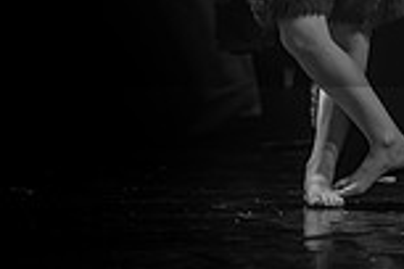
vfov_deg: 3.8
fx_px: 4028
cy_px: -210
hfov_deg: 5.7
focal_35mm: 359
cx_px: 679
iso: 1250
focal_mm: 95
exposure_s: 1/50
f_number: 2.8
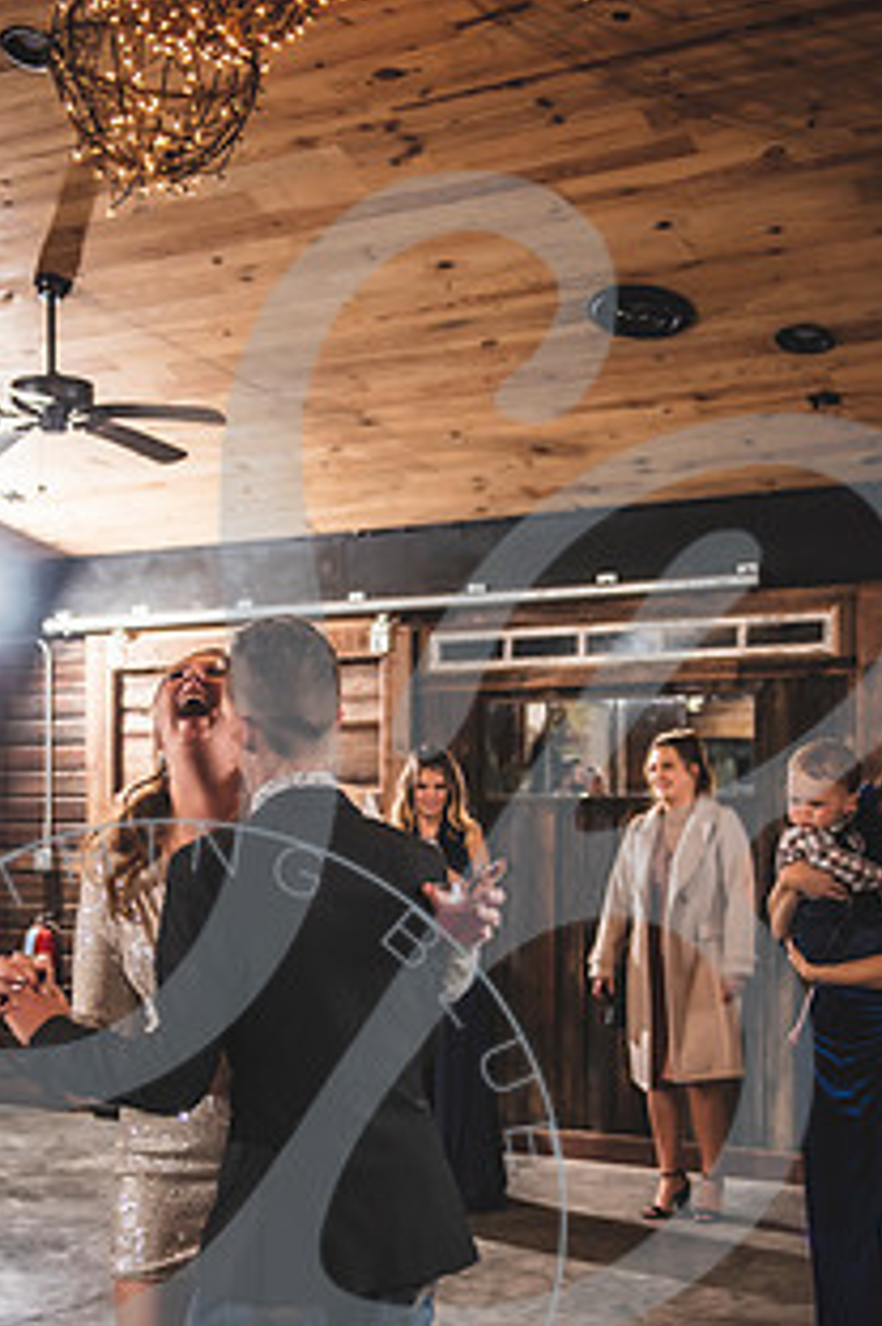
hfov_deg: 24.6
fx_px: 2023
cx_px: 362
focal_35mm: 55
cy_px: 891
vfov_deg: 35.9
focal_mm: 38
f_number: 2.8
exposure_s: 1/160
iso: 800
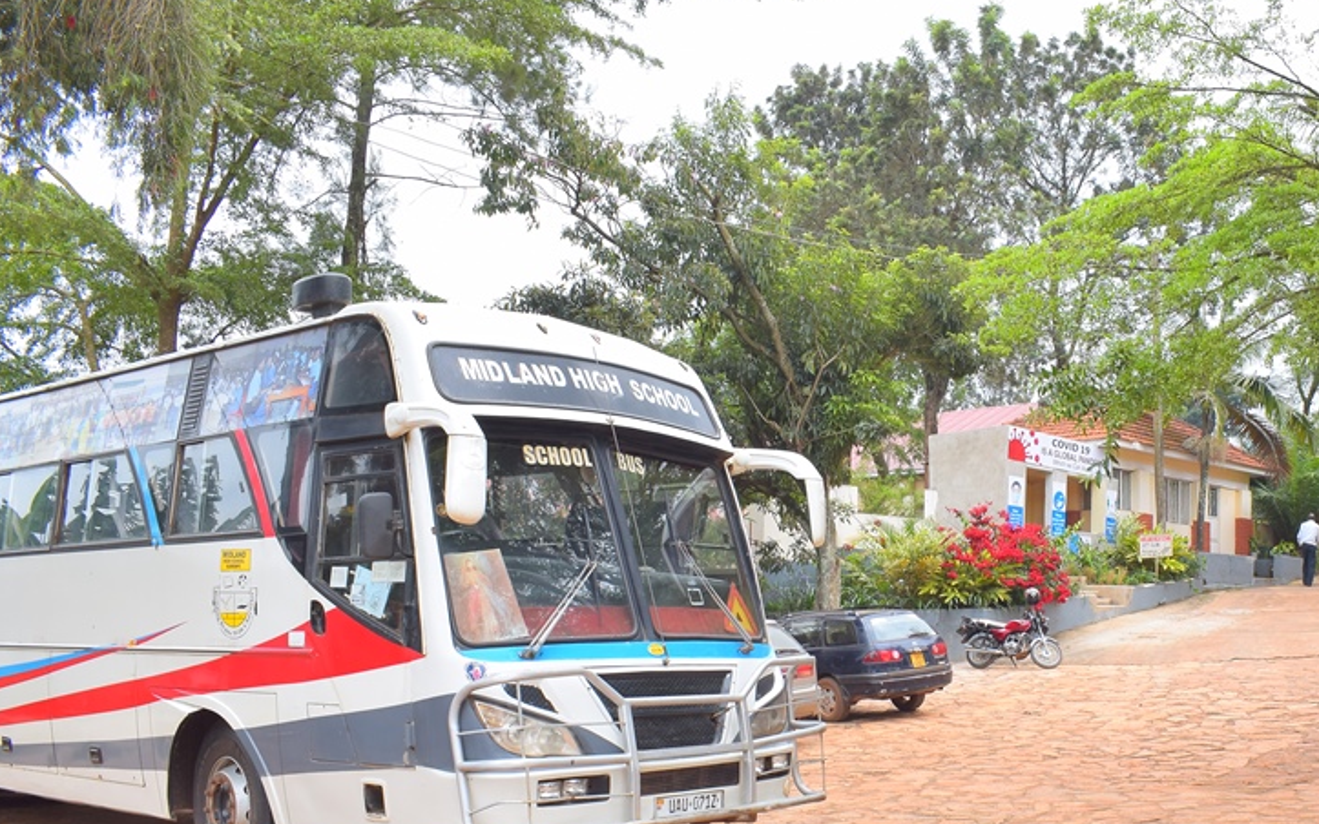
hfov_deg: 49.3
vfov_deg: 32.3
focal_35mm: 39
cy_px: 595
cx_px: 899
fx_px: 1402
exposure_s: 1/125
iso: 200
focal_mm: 18
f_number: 9
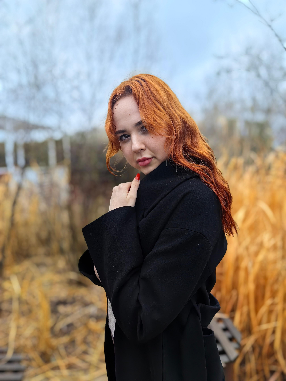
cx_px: 143
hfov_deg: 51.4
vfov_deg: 65.3
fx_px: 297
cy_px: 190
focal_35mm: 27
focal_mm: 6.35
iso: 50
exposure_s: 1/2421
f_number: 1.4
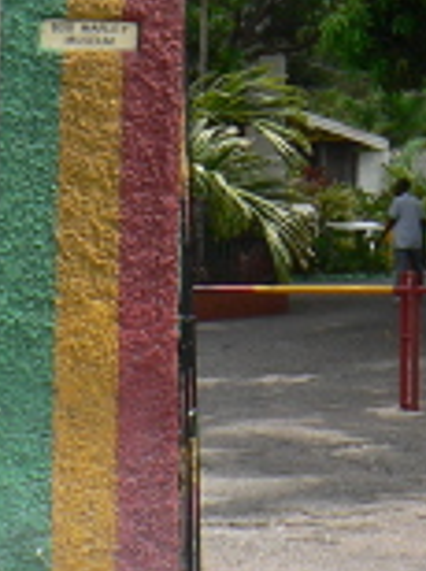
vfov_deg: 14.3
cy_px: -278
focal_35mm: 129
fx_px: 2123
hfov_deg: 10.9
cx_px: 706
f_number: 4
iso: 64
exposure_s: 1/320
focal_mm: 6
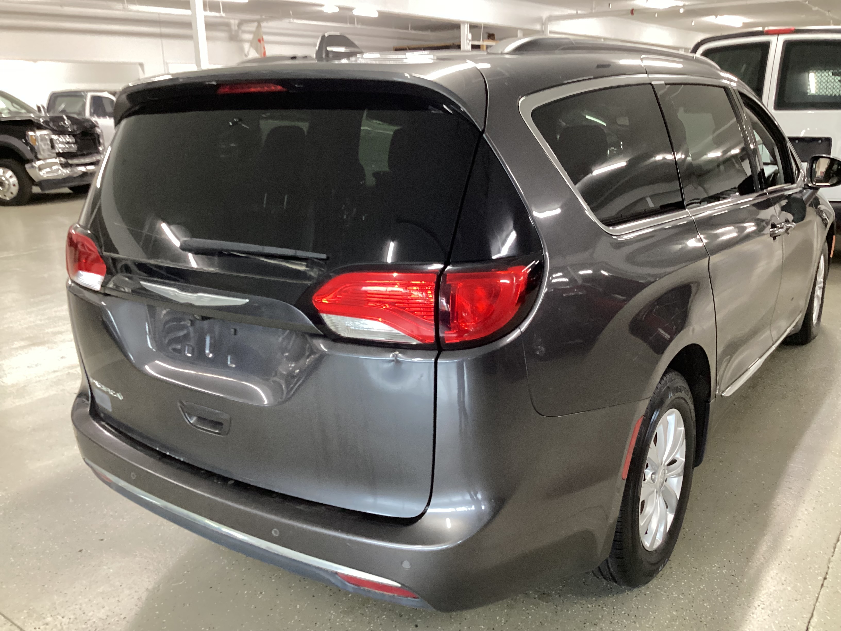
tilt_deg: -16.2
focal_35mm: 31
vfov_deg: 45.4
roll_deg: +0.6
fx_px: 753
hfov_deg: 58.4
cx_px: 420
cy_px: 316
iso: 320
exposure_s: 1/33
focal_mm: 3.3
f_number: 2.4
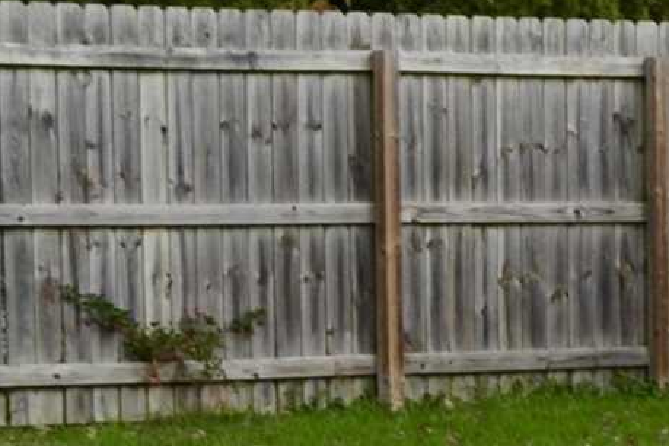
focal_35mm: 291
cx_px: 2119
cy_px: 563
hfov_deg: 6.4
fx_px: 5414
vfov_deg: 4.7
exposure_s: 1/200
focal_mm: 29
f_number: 7.1
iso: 100
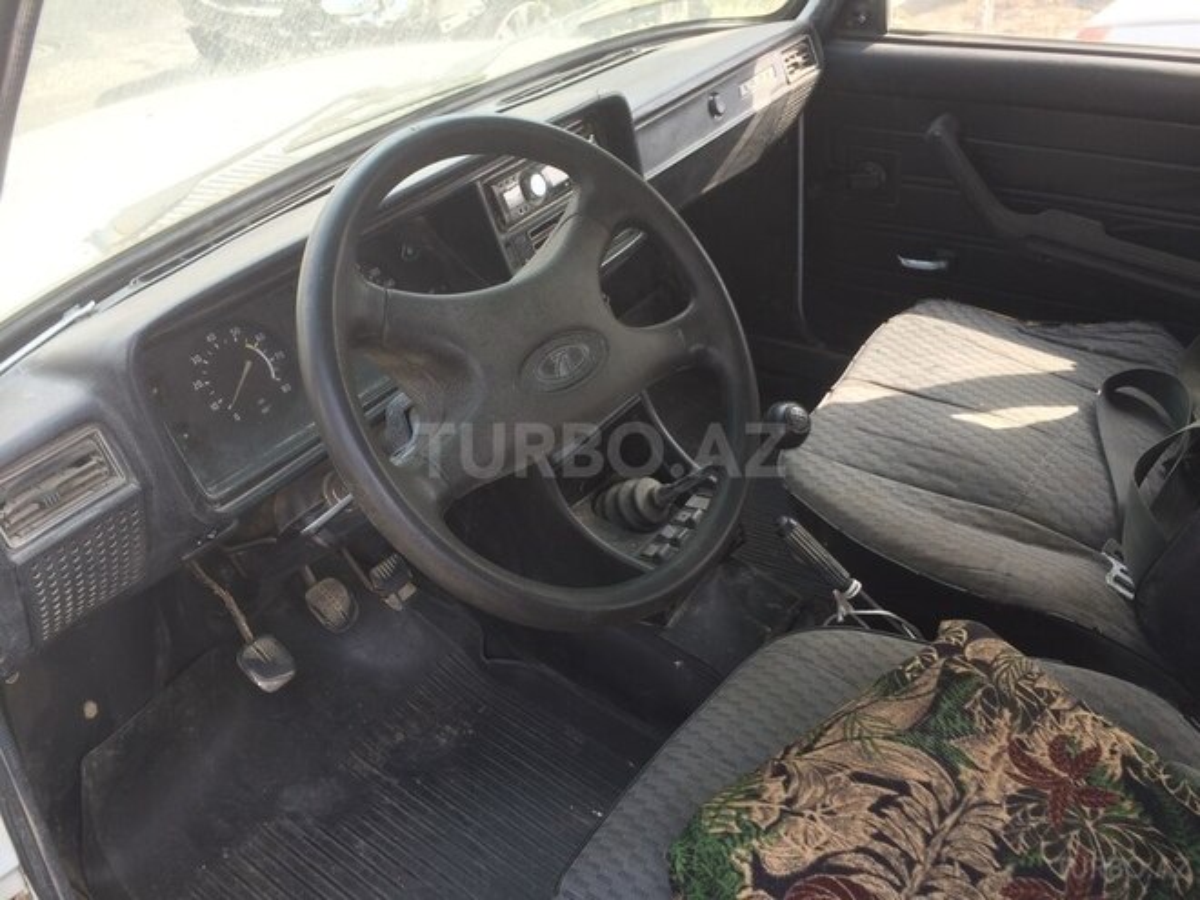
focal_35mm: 29
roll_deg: -0.9
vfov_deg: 48.2
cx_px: 600
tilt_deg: -34.7
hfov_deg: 61.7
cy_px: 450
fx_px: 1005
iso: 32
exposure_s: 1/184
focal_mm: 4.15
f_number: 2.2
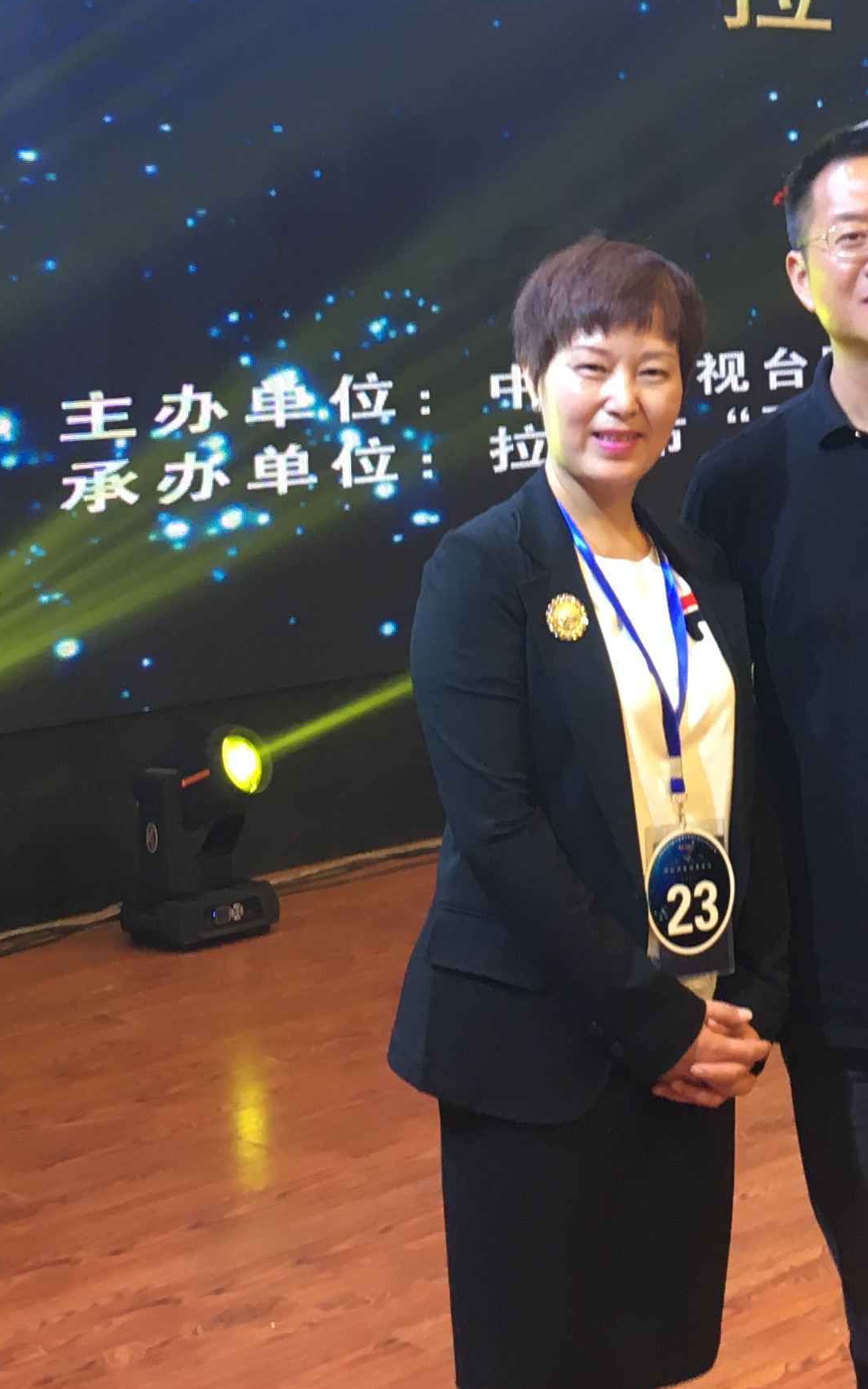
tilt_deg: +1.5
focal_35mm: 72
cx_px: 733
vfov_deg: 27.9
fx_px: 2724
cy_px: 236
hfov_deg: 17.9
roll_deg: +2.1
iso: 64
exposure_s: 1/33
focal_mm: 4.15
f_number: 2.2
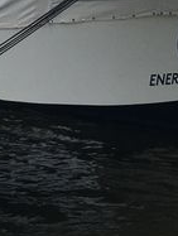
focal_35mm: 156
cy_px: -62
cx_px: -121
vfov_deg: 12.3
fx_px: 1066
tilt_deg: -0.2
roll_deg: +1.4
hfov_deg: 9.2
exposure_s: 1/693
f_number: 2.2
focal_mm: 4.15
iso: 25
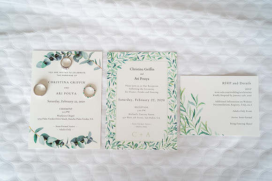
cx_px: 136
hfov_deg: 38.8
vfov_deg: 26.5
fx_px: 386
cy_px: 90
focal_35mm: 51
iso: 200
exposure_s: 1/125
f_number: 2
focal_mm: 50
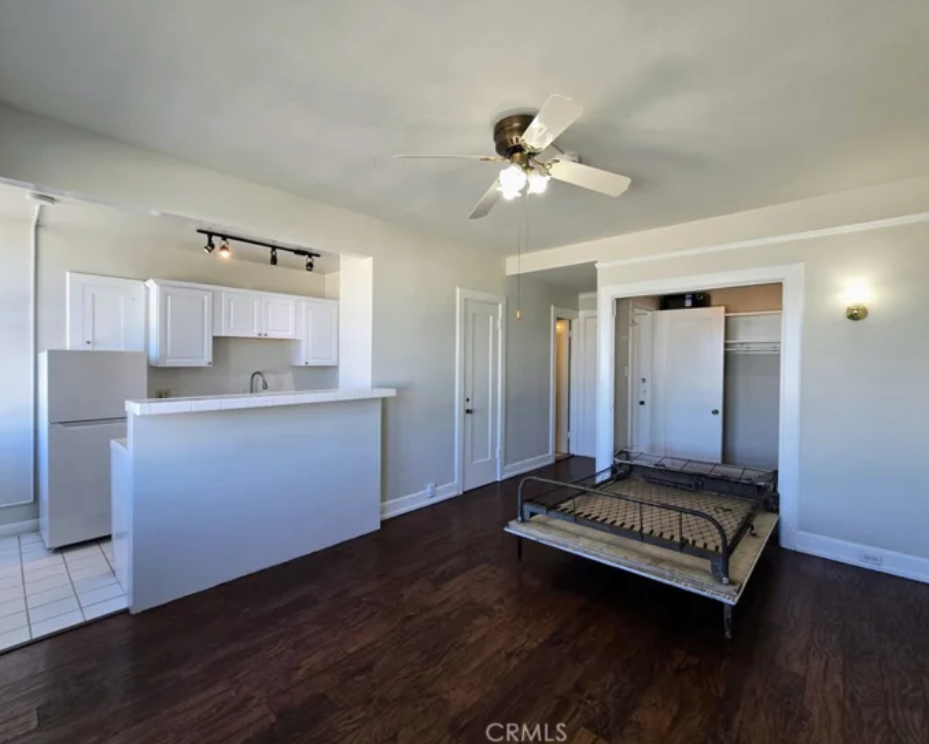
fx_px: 385
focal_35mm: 14
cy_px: 362
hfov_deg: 100.7
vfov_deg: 88.0
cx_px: 475
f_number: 2.2
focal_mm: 2.2
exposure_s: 1/120
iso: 64
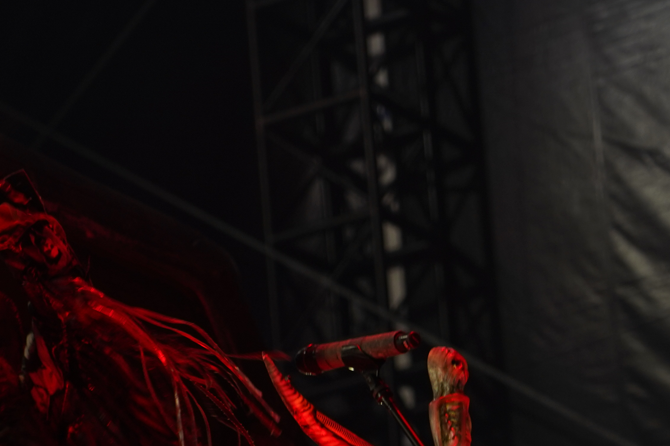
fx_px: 5192
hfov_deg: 7.4
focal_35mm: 279
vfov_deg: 4.9
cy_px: 581
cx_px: 257
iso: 320
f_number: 4
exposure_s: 1/125
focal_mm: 105
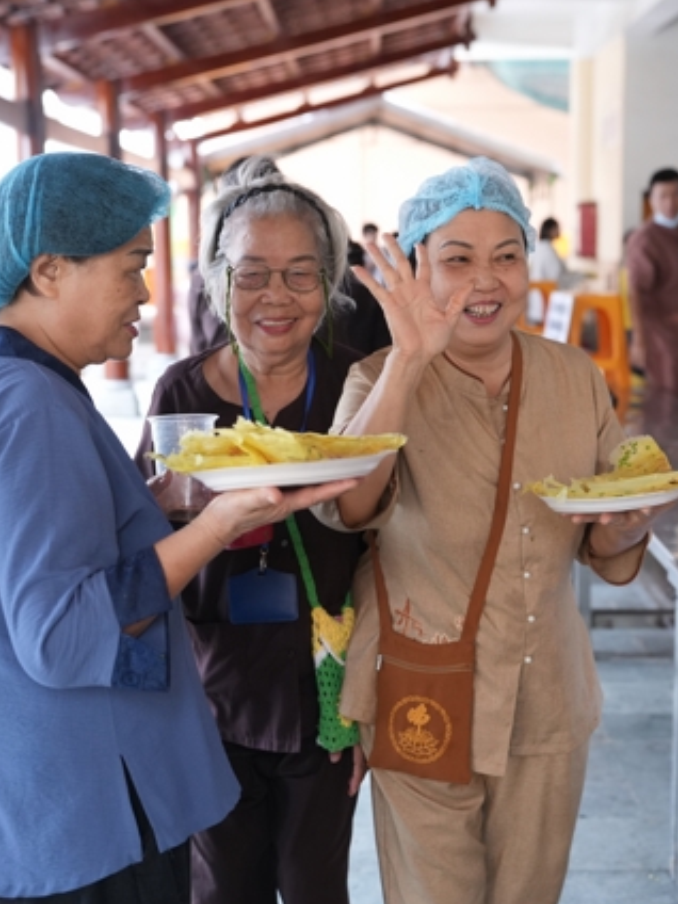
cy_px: 455
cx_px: 369
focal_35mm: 59
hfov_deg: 24.8
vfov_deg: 32.7
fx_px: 1541
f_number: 2.8
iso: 1600
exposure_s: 1/320
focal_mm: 40
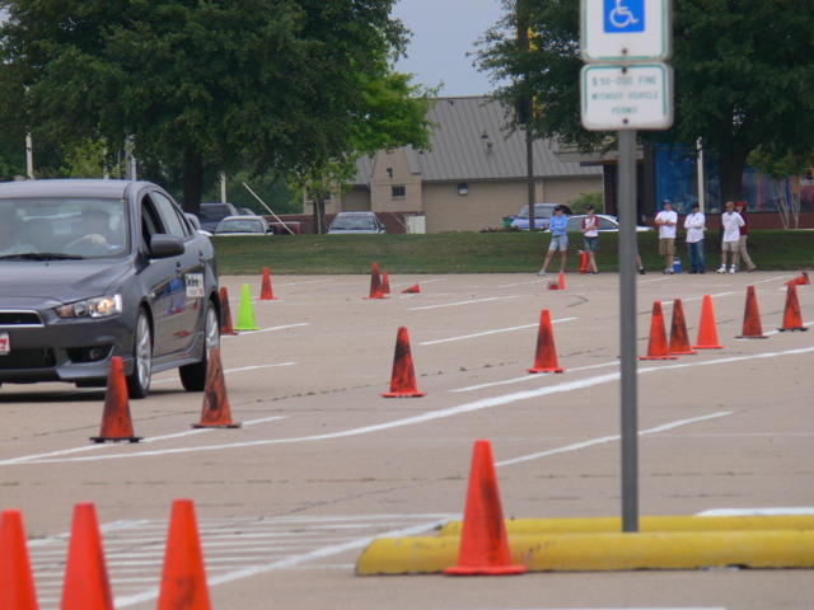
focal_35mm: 420
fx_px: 9876
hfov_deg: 4.7
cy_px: 305
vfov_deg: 3.5
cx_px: 407
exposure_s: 1/400
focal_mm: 88.8
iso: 80
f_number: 5.6
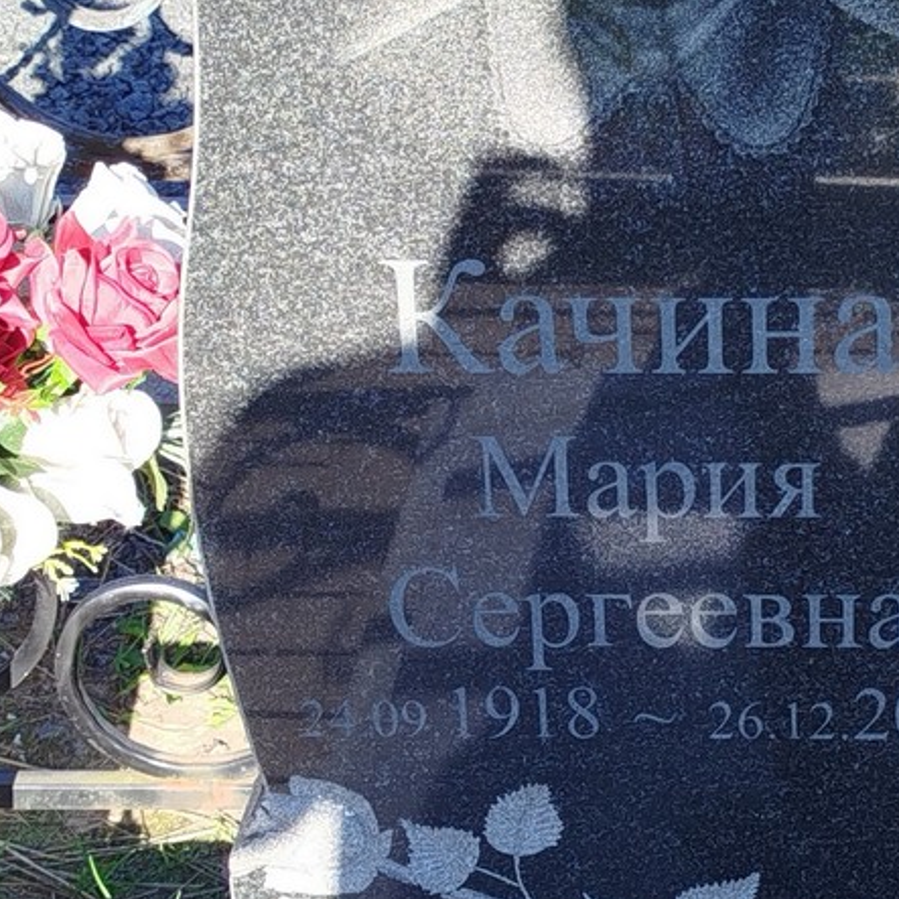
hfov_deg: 16.2
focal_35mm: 107
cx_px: 700
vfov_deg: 16.3
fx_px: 3144
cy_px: 463
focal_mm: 5.31
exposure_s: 1/269
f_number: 1.7
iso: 50
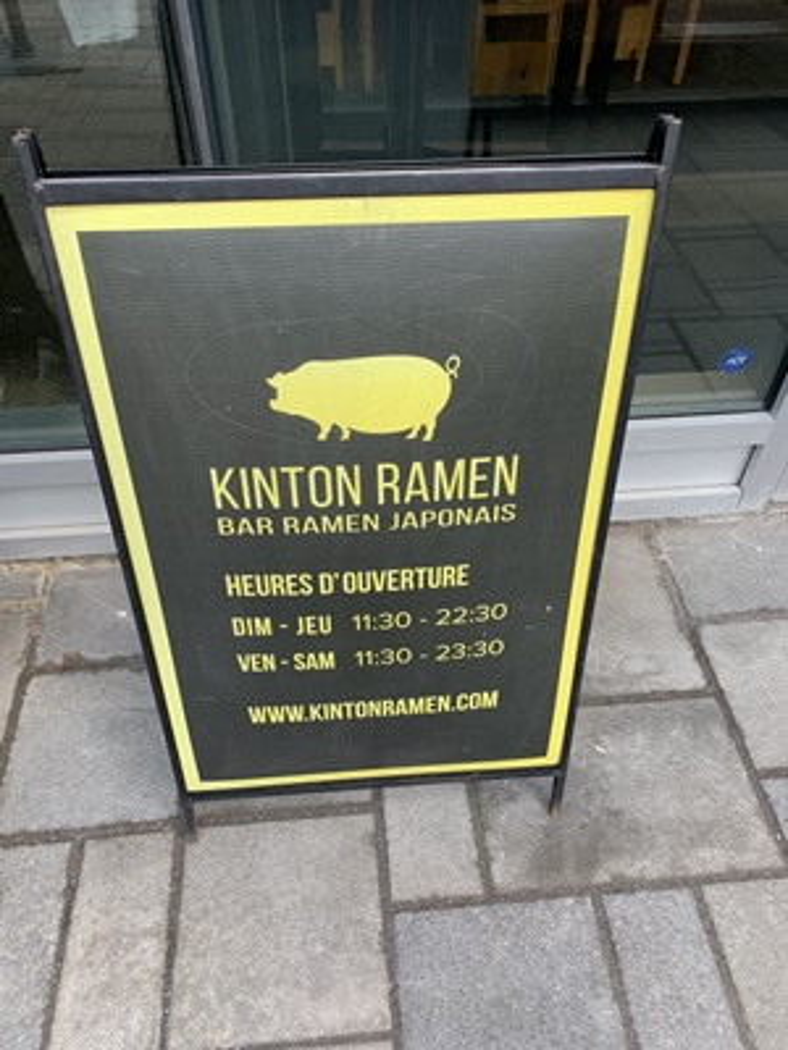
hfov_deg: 53.1
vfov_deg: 67.3
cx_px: 394
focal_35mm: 26
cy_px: 525
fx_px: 789
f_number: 1.8
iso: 25
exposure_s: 1/122
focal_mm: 4.25
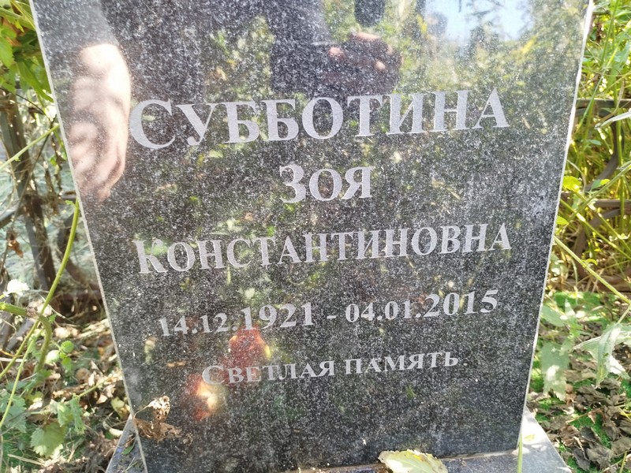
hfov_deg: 71.6
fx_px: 437
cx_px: 316
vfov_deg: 56.8
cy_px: 236
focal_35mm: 24
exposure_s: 1/50
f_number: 1.7
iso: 125
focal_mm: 5.31
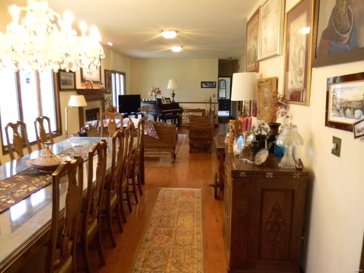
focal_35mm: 28
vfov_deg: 49.7
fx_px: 294
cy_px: 136
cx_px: 182
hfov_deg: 63.4
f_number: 3.5
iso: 755
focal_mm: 5
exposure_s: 1/34.8
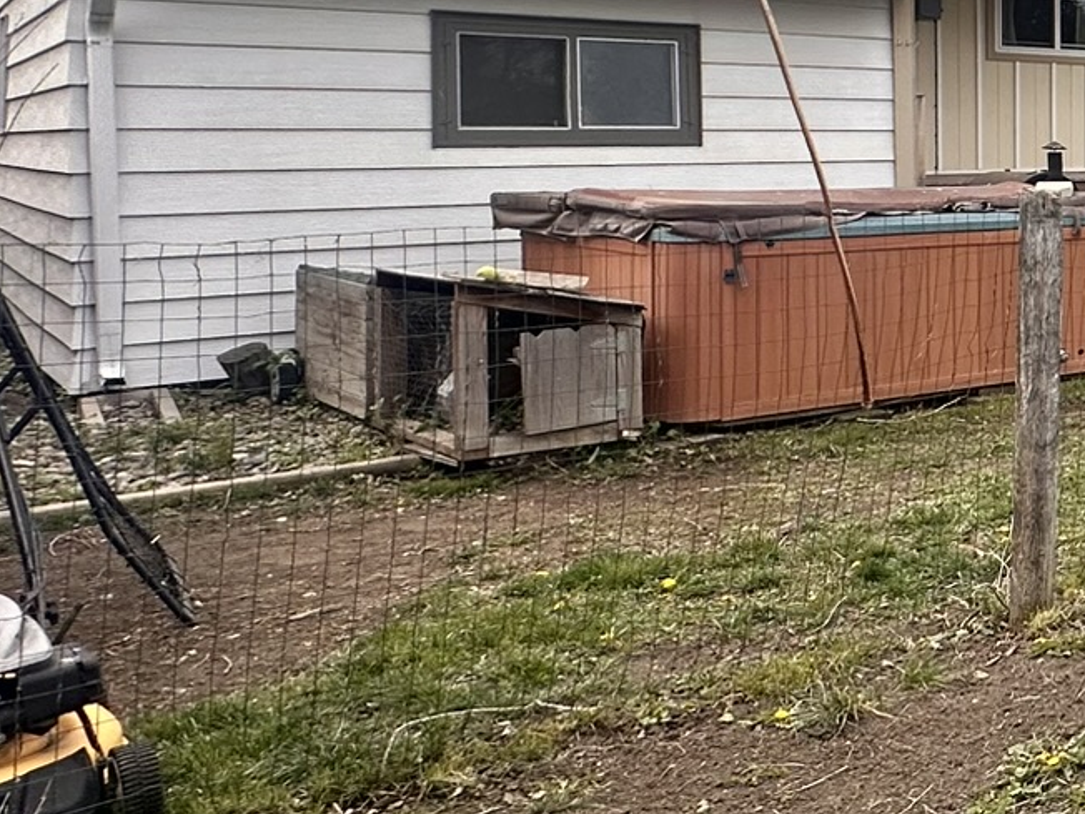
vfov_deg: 32.0
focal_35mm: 44
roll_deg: -0.4
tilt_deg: +0.0
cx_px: 1644
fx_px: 1379
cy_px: 158
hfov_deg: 27.9
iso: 40
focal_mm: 2.22
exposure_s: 1/997
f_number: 2.2
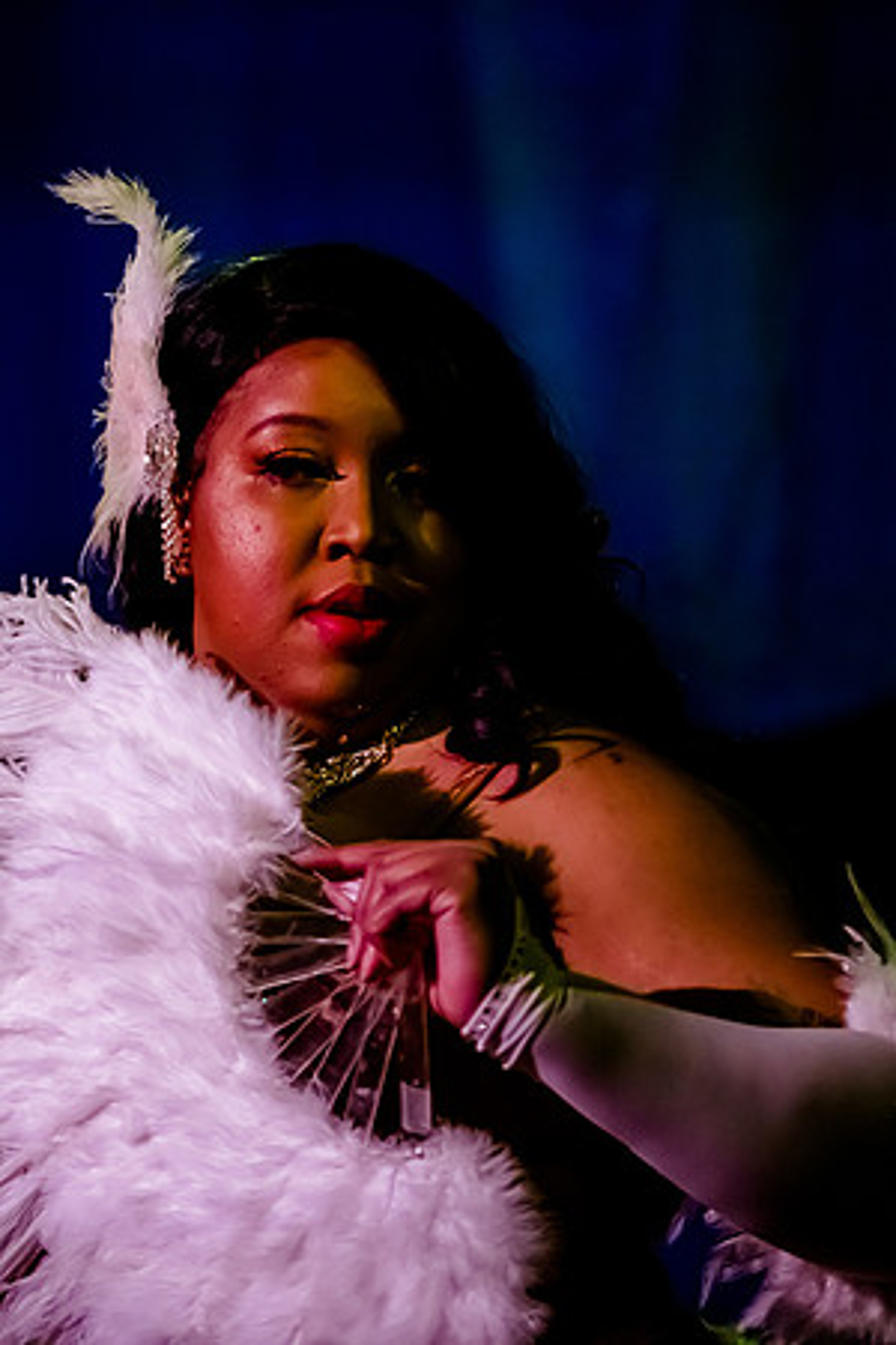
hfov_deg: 5.1
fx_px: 10085
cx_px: 88
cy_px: 672
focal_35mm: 270
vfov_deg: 7.6
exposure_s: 1/250
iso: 4000
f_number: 2.8
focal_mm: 180
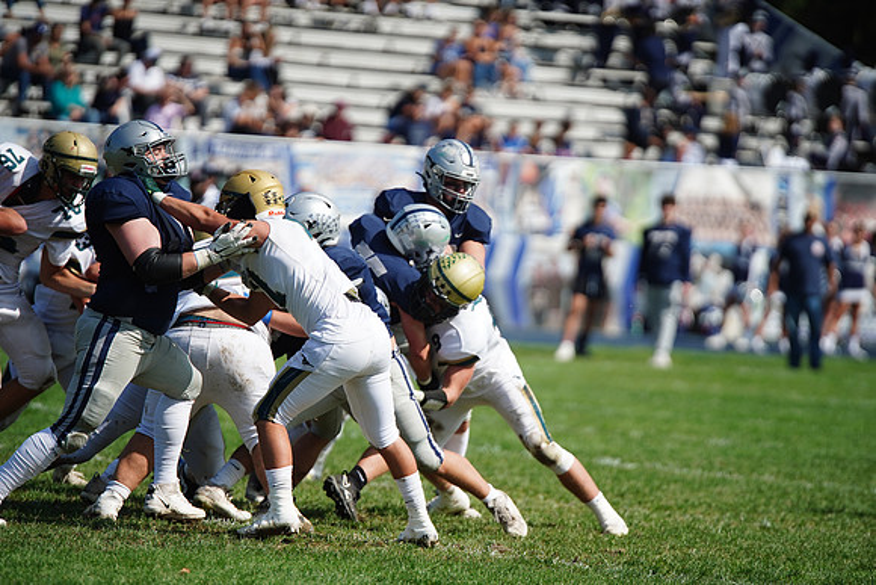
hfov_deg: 6.9
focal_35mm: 300
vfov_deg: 4.6
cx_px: 438
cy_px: 292
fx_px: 7301
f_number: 2.8
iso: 400
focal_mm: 300
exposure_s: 1/6400
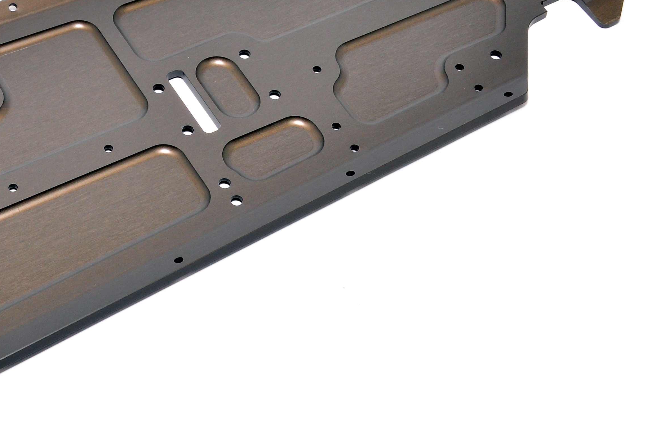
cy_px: 69
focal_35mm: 98
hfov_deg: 20.6
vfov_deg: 13.9
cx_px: 132
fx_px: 1810
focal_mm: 36
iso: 400
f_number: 20
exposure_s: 1/60
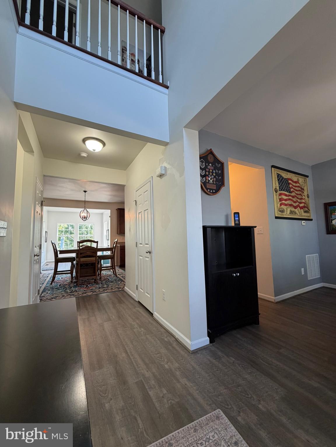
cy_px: 224
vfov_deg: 102.1
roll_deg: +1.3
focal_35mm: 14
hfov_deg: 85.7
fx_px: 181
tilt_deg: +4.4
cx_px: 168
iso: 200
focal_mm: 2.22
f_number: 2.2
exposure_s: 1/120
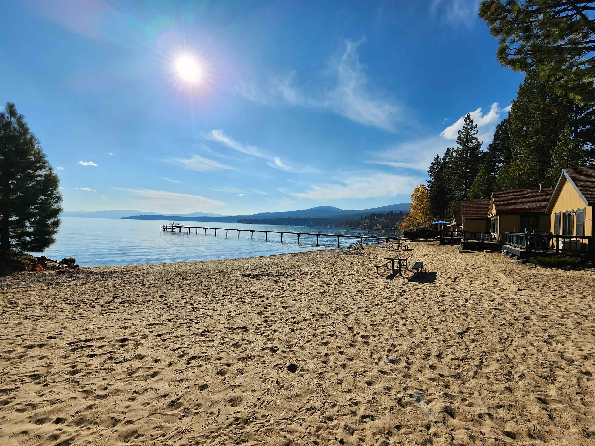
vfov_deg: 89.9
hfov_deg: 106.2
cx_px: 298
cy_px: 223
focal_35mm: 13
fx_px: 223
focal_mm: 2.2
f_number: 2.2
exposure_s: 1/5002
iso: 50
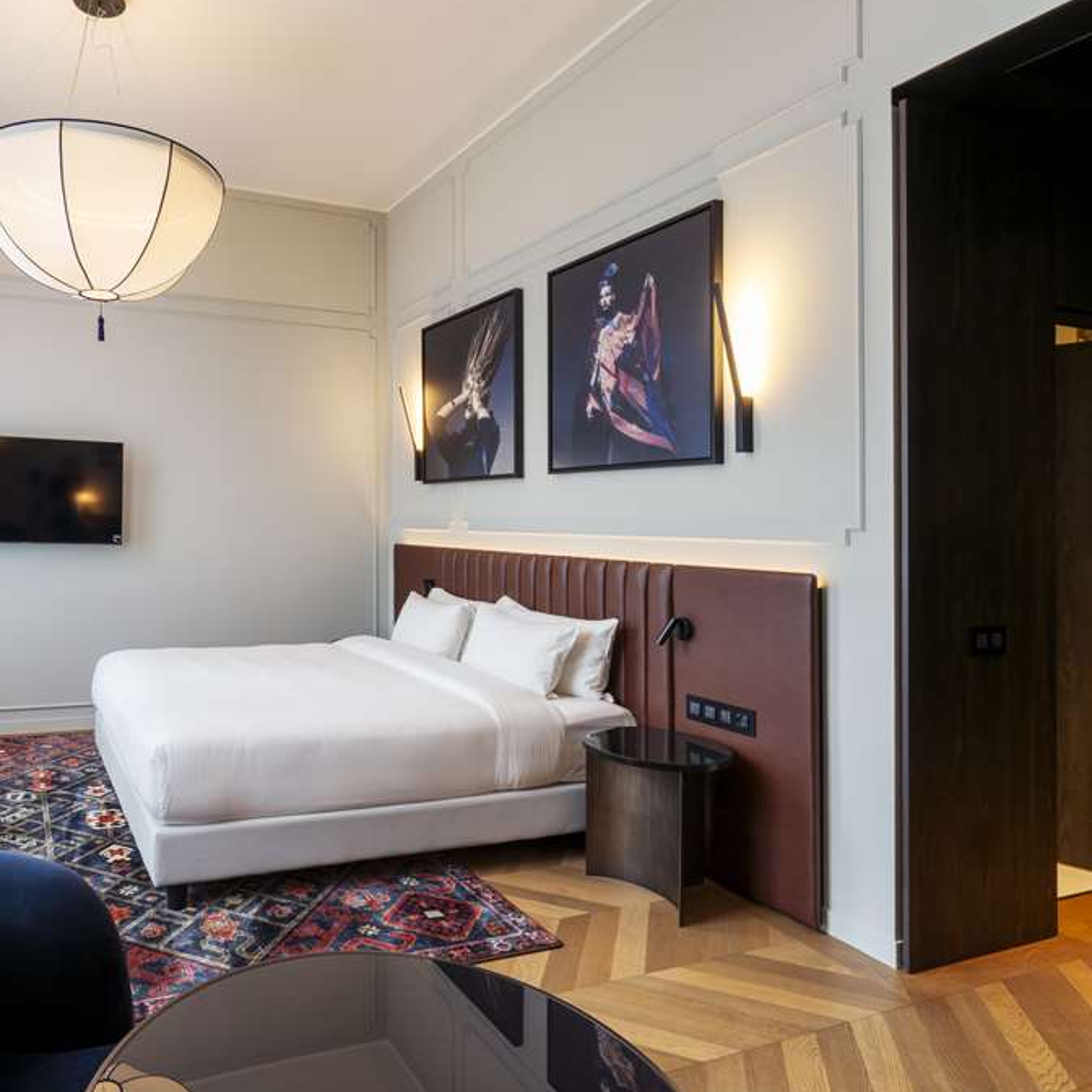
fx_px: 785
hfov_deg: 65.7
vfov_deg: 69.6
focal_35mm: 22
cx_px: 285
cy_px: 544
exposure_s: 1/2.5
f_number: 16
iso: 200
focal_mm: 17
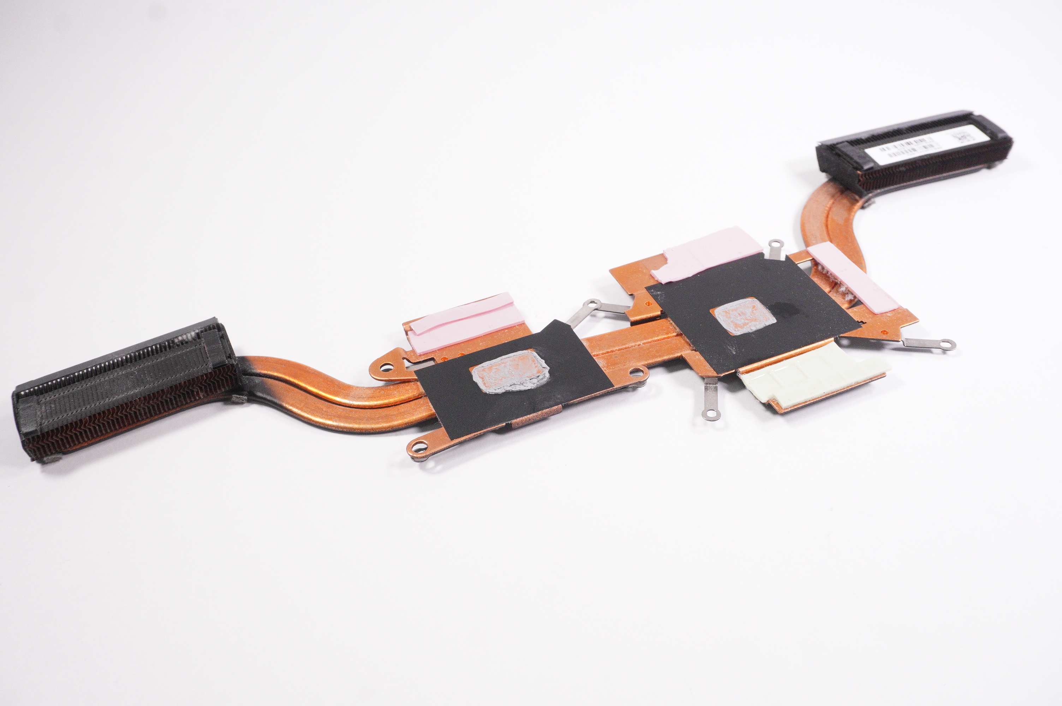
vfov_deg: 35.4
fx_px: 1105
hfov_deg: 51.3
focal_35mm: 38
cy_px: 353
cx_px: 531
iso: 2500
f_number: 9
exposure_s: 1/500
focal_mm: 25
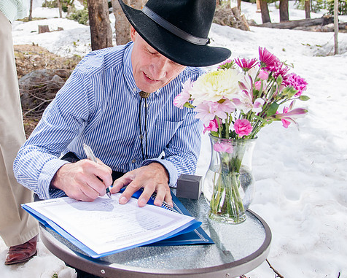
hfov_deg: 39.8
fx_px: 462
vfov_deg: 33.3
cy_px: 107
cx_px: 77
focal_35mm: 45
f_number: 5.6
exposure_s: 1/320
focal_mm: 24
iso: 250
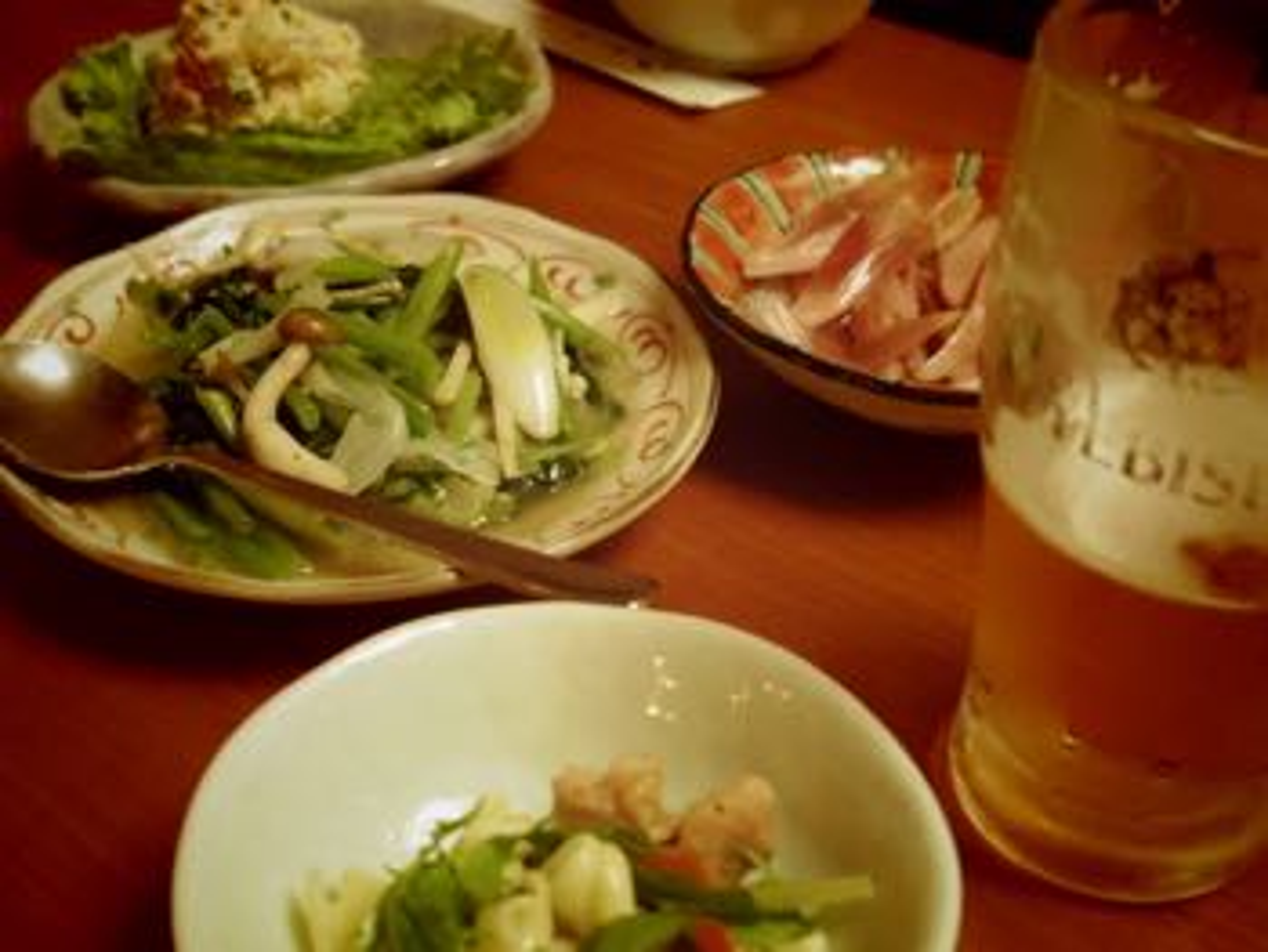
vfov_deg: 30.9
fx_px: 1723
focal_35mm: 47
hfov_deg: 40.4
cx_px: 634
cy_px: 476
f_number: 1.9
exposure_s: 1/100
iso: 1600
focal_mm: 8.5
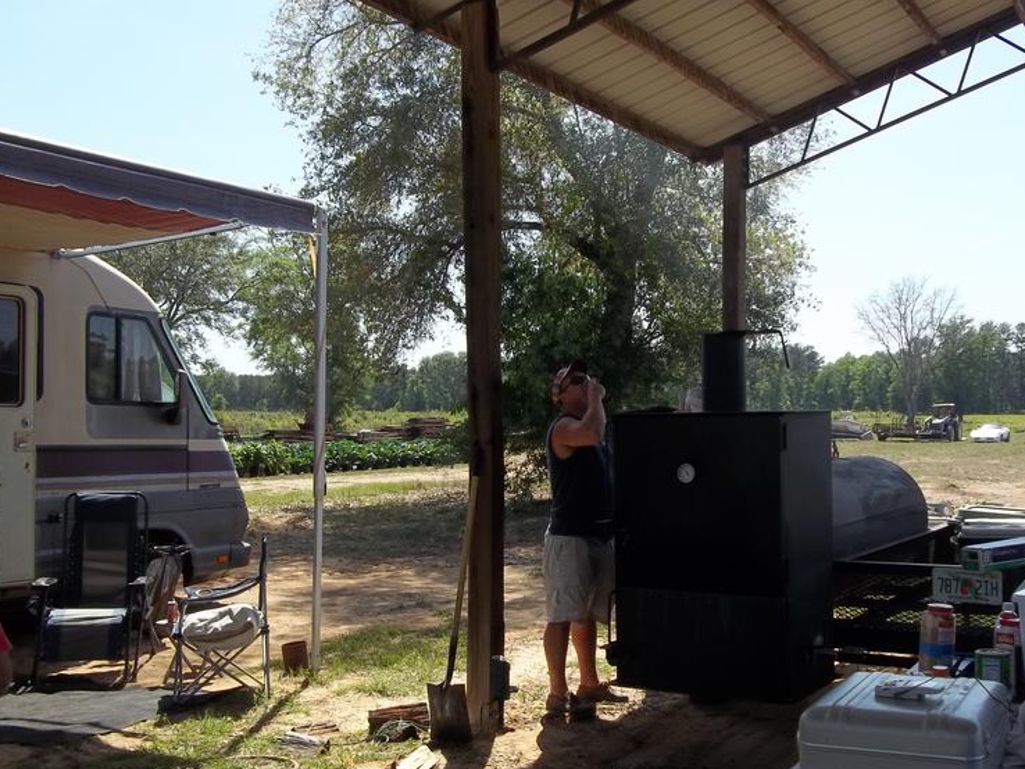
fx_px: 1155
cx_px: 604
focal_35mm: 39
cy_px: 445
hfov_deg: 47.6
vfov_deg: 36.8
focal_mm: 5.7
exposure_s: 1/80
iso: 64
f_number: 8.8
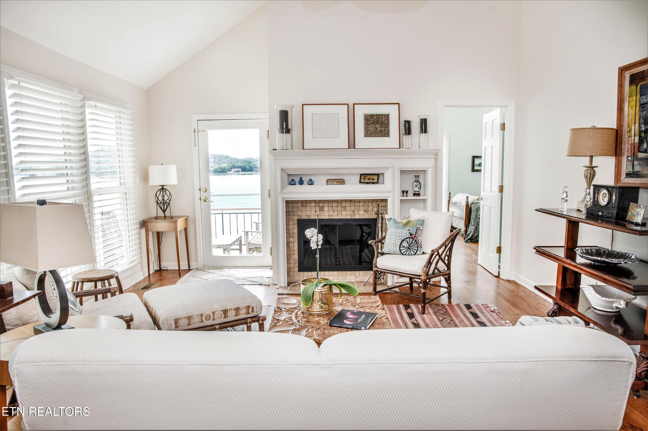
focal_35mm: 24
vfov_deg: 53.1
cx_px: 324
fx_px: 432
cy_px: 216
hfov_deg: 73.8
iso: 320
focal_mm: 24
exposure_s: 1/200
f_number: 5.6
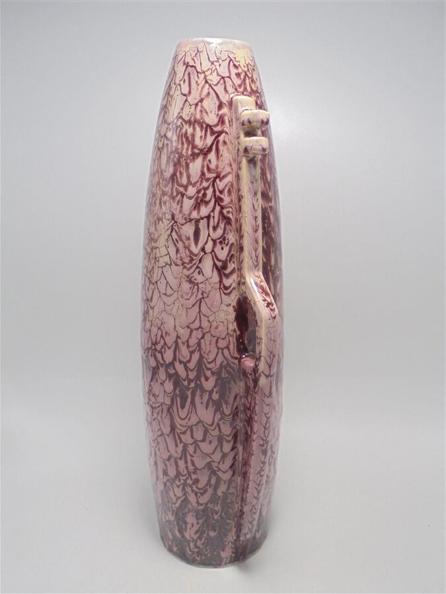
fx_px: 498
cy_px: 297
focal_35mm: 29
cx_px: 223
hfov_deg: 48.2
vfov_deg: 61.7
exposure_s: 1/60
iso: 100
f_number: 3.7
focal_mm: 5.3
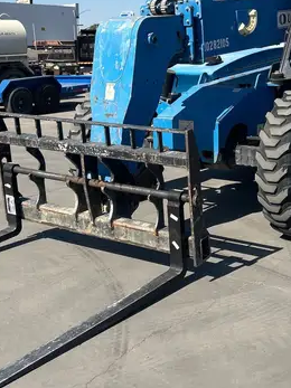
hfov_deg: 26.1
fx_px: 617
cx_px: 228
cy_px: 100
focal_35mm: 55
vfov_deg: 34.3
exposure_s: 1/4444
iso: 50
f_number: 1.5
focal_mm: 5.7
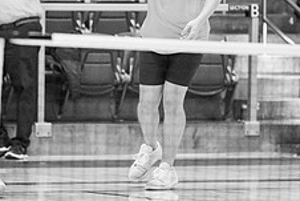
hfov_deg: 5.2
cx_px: 82
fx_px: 3310
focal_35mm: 397
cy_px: 38
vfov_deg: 3.5
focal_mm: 155
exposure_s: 1/500
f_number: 2.8
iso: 5000
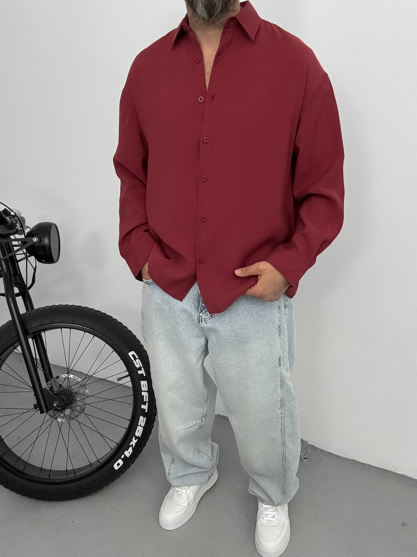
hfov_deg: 46.8
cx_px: 208
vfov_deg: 60.0
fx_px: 482
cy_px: 278
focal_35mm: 30
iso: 320
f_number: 1.9
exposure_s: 1/50
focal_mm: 2.69
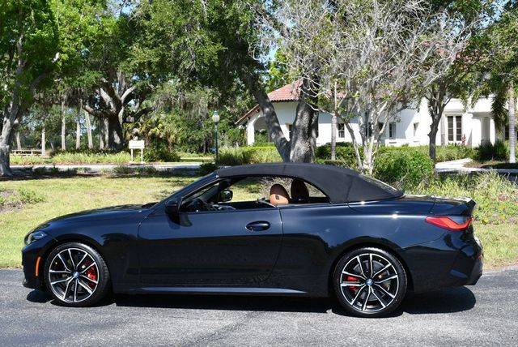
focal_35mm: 56
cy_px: 174
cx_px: 259
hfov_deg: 35.6
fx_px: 806
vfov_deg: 24.2
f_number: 8
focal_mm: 28
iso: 180
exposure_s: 1/250
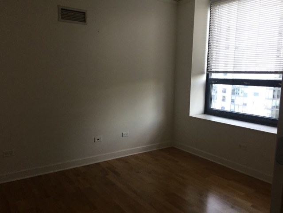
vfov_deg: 48.3
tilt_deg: -7.2
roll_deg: -1.9
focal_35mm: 29
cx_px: 142
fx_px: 237
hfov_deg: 61.6
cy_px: 106
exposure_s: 1/30
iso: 160
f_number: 2.2
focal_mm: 4.15
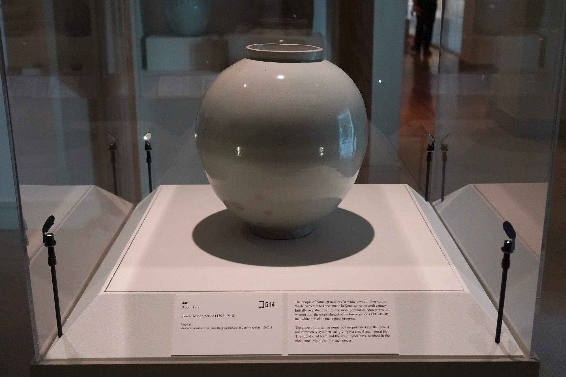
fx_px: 566
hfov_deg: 53.1
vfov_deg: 36.9
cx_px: 283
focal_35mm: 36
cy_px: 188
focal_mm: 36
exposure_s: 1/100
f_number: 5
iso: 4000
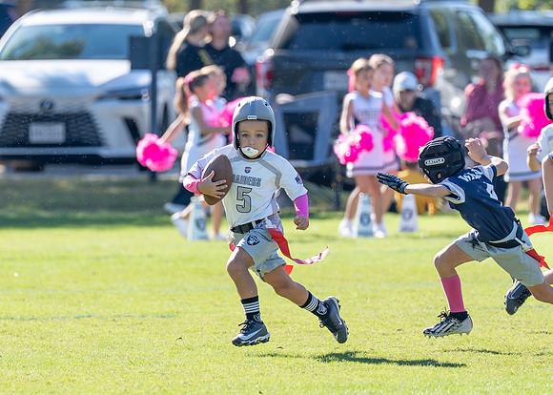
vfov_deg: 2.7
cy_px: 231
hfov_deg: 3.8
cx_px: 208
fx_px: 8387
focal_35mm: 534
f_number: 2.8
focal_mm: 200
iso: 250
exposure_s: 1/2500
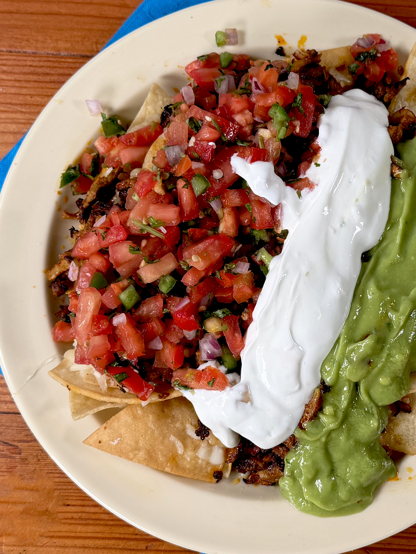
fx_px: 1041
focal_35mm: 65
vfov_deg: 29.8
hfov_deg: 22.4
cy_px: 277
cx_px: 299
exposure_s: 1/144
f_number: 1.78
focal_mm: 6.76
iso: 50
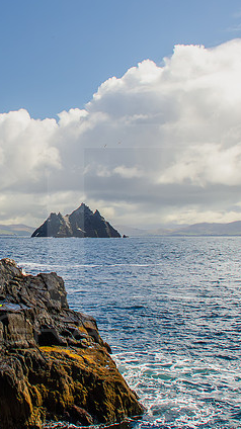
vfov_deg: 42.9
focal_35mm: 48
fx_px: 546
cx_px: 24
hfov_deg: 24.2
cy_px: 200
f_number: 5.6
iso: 500
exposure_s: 1/1000
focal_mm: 18
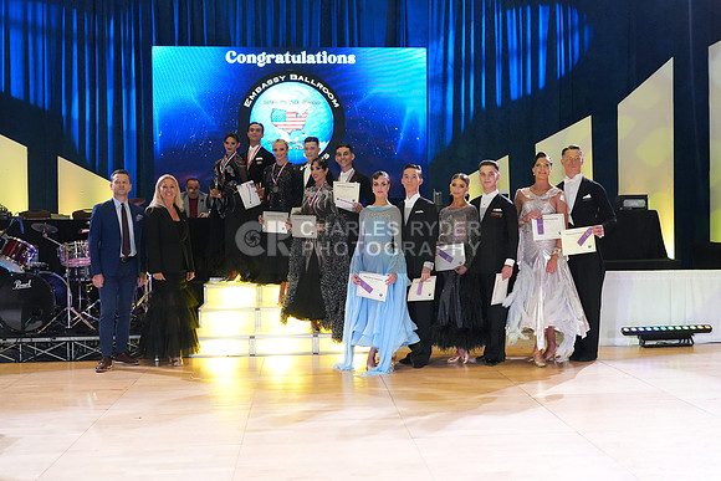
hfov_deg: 50.7
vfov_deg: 35.1
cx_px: 360
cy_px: 240
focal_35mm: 38
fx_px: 761
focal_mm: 38
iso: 5000
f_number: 5
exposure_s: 1/200
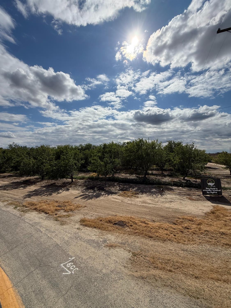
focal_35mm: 14
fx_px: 125
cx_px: 116
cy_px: 154
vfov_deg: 102.1
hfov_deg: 85.7
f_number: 2.2
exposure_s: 1/6173
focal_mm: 2.22
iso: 40
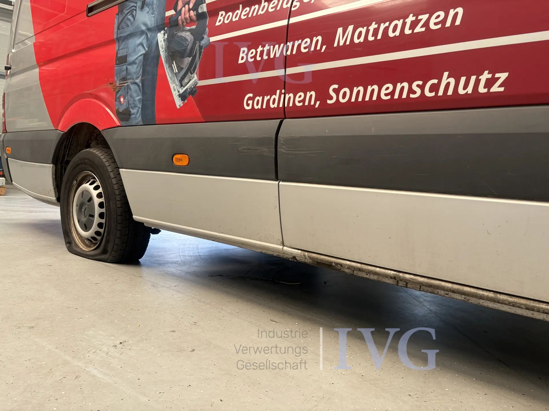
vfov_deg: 53.1
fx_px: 412
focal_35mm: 26
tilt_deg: -0.6
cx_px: 274
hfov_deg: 67.3
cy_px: 206
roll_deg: -5.9
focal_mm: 5.96
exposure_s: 1/121
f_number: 1.6
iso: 40
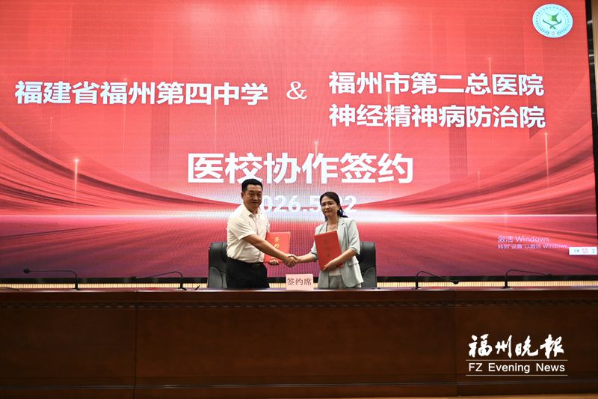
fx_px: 515
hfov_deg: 60.3
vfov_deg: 42.3
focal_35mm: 31
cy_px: 200
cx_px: 299
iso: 400
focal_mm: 31
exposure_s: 1/200
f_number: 2.8
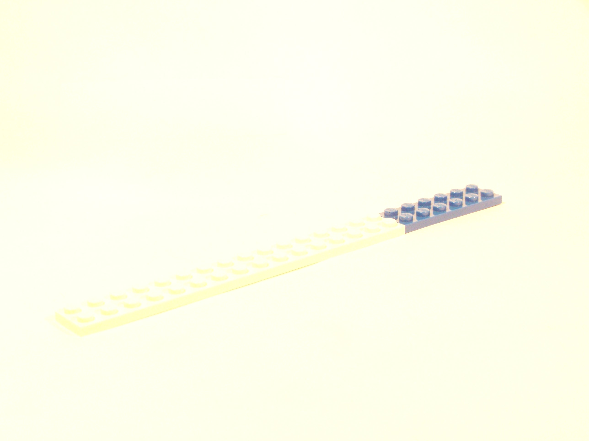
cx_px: 294
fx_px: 1174
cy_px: 220
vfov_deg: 21.3
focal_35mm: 69
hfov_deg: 28.2
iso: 400
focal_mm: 11.5
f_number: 3.6
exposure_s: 1/20
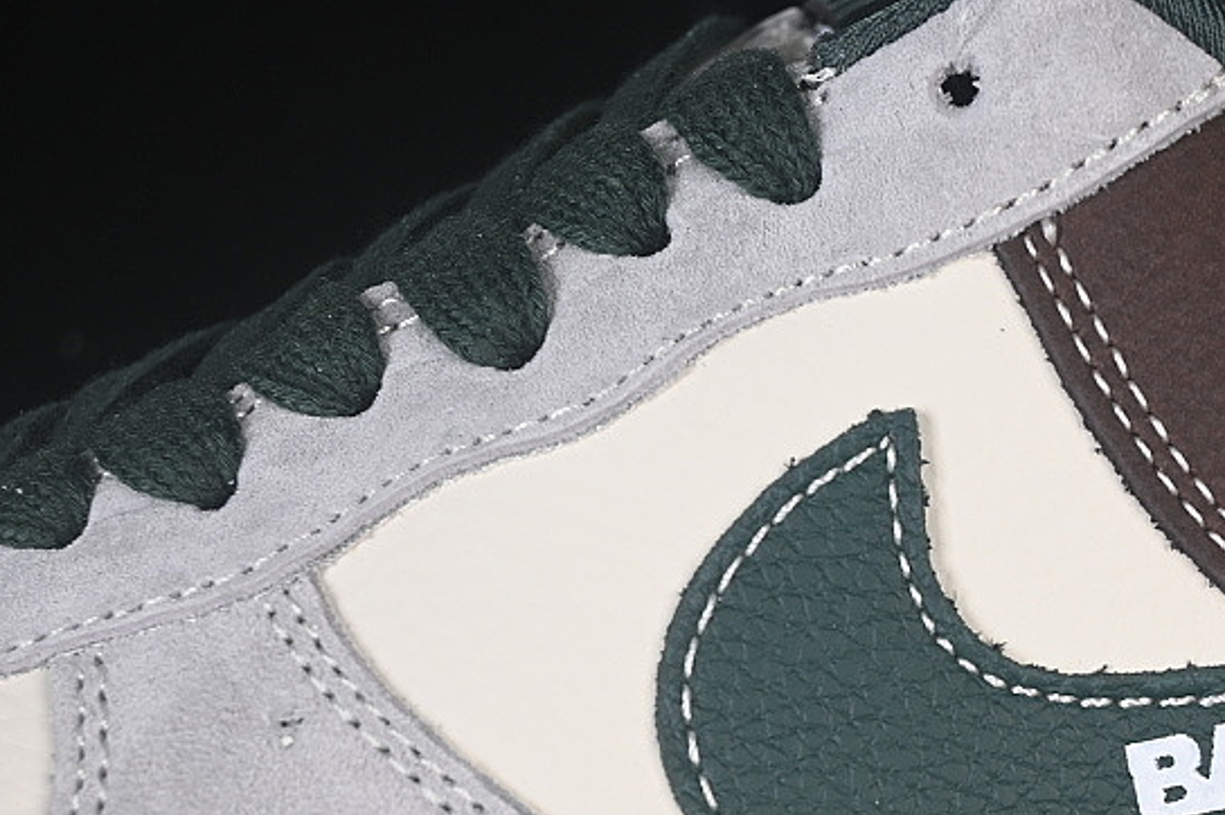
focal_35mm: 149
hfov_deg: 13.7
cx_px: 1081
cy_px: 693
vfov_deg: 9.2
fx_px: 5067
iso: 160
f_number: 7.1
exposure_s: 1/80
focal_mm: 50
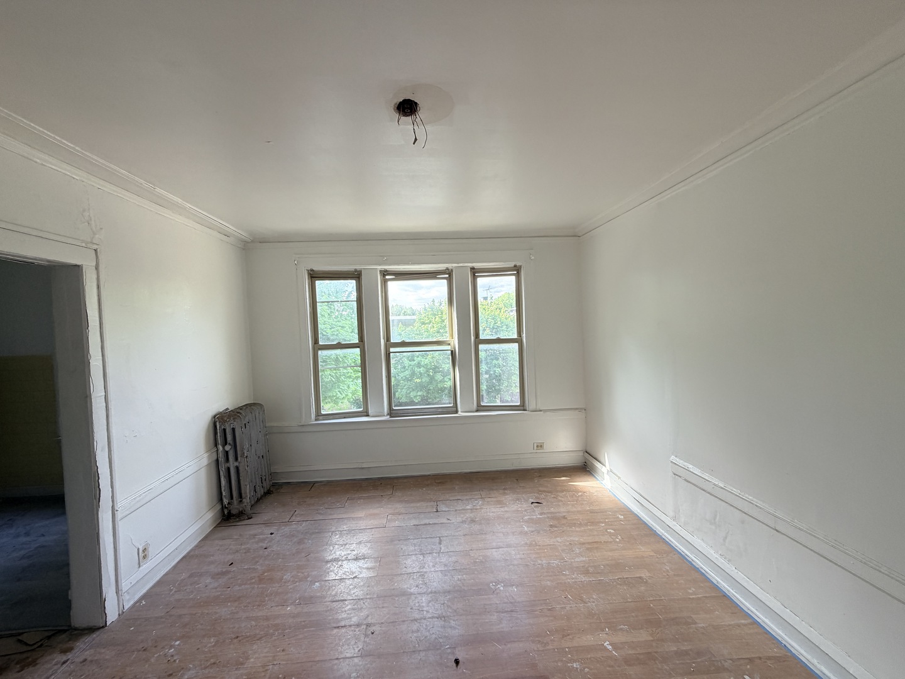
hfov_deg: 102.1
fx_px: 366
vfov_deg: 85.7
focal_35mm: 14
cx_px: 452
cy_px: 340
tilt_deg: -2.8
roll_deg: +3.2
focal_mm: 2.22
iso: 100
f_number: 2.2
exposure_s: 1/121
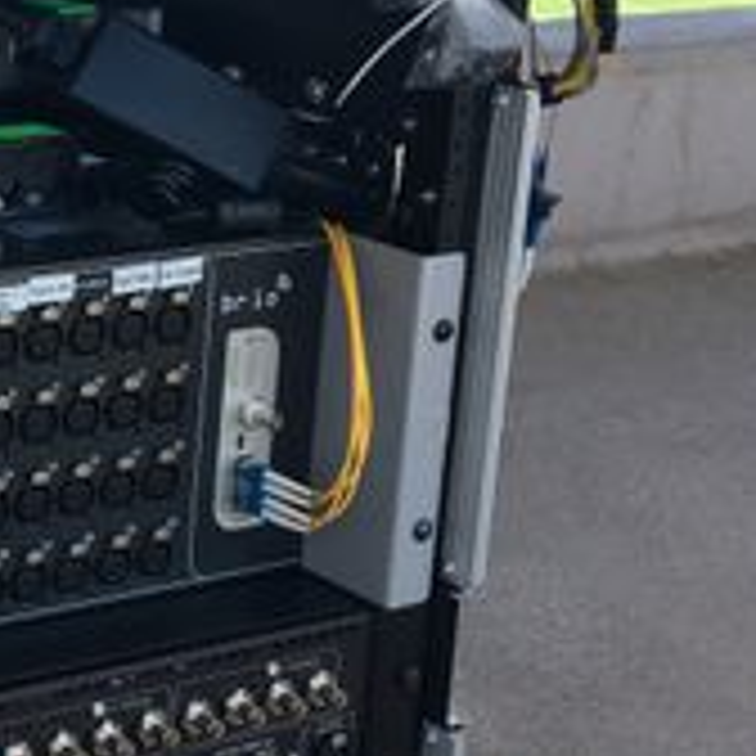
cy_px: 333
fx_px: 2446
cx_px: -171
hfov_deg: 16.8
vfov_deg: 17.6
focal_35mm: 99
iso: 25
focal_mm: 4.15
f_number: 2.2
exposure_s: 1/248
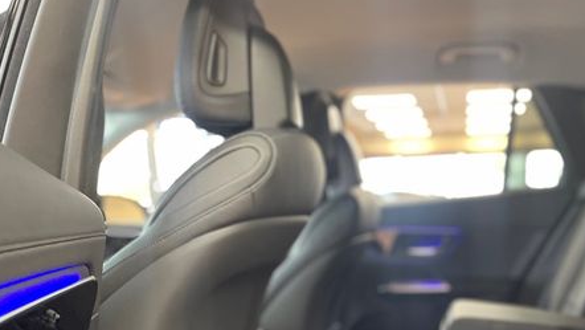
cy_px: 310
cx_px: 398
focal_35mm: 41
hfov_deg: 48.4
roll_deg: +1.5
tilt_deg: -7.8
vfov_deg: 27.7
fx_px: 636
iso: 640
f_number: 1.6
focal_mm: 4.2
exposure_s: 1/40
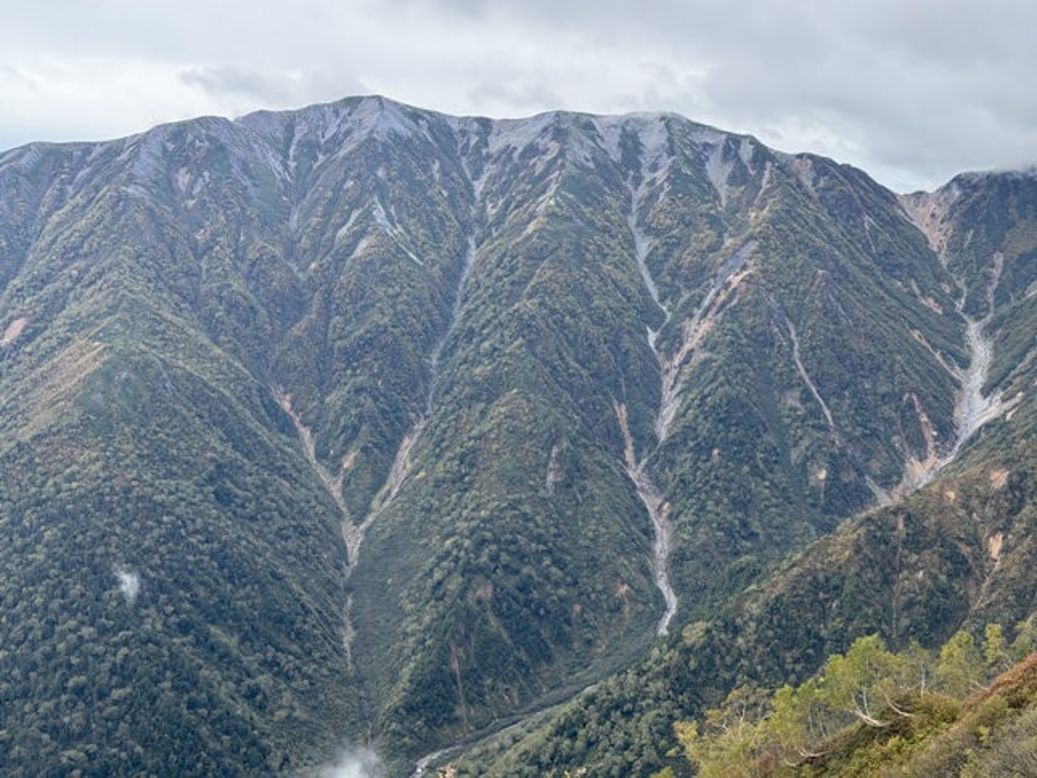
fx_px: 1438
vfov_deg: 30.3
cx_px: 518
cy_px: 389
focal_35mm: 48
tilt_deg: -5.3
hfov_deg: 39.7
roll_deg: -0.3
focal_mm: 6.76
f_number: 1.78
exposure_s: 1/1059
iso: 64
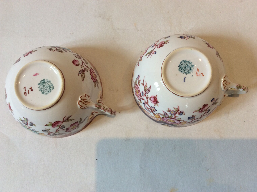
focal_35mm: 32
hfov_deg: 56.9
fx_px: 237
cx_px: 128
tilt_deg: -83.7
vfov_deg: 44.1
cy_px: 96
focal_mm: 3.3
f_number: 2.4
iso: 40
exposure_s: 1/25
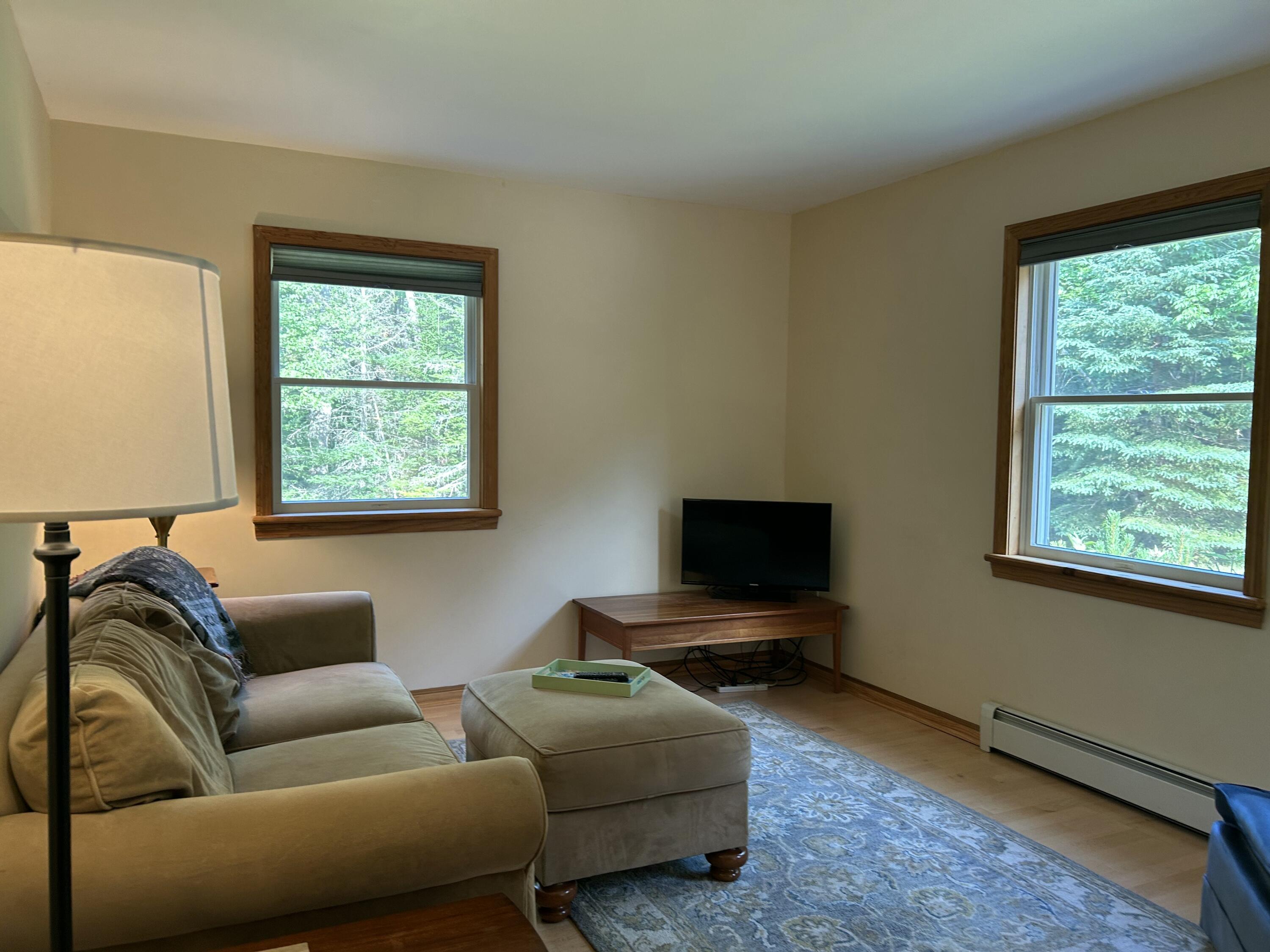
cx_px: 635
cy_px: 476
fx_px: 954
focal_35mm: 26
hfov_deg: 67.3
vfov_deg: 53.1
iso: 80
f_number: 1.5
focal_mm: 5.7
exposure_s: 1/60
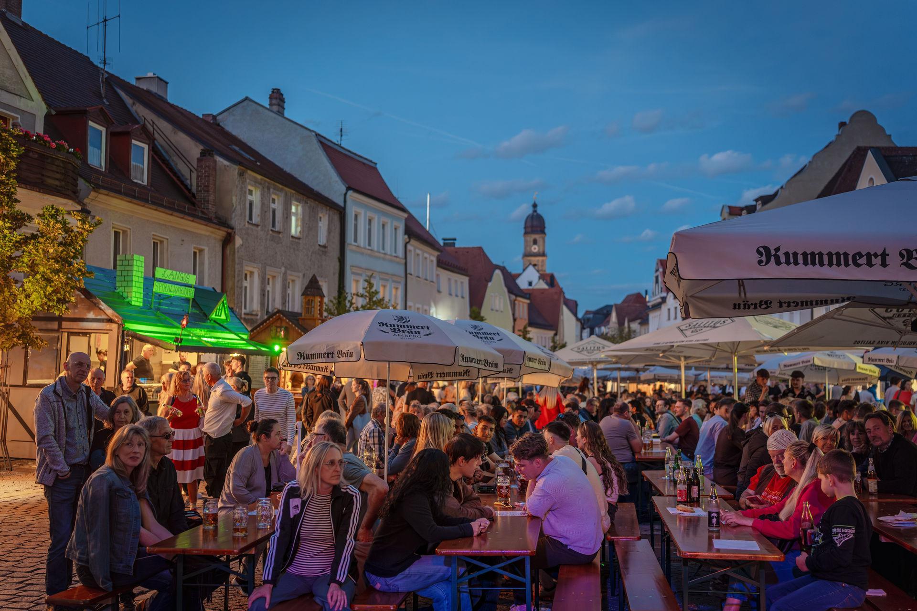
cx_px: 458
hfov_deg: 54.4
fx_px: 891
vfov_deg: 37.9
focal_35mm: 35
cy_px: 306
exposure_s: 1/80
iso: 2000
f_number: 2
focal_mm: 35
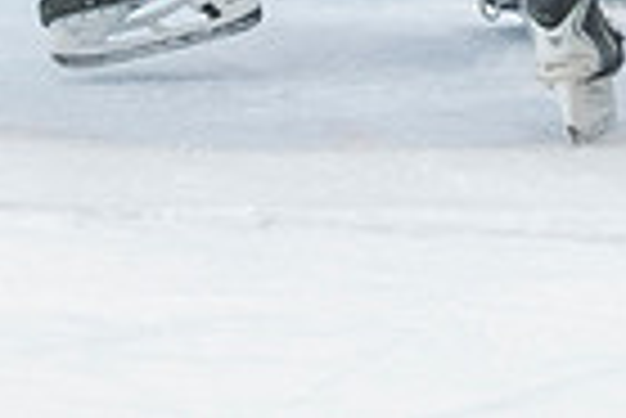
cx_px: 609
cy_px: -474
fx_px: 10079
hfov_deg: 3.6
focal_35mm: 579
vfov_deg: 2.4
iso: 2000
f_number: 3.2
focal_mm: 100
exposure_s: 1/640
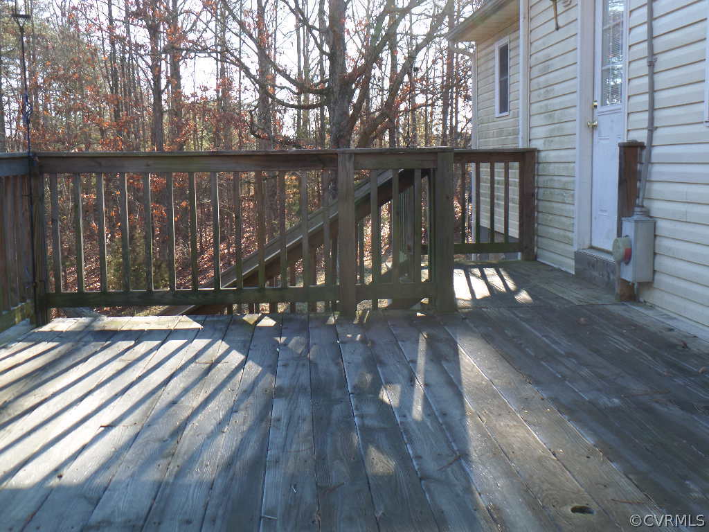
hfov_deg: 44.8
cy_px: 266
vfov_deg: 34.3
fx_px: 860
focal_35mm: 42
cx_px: 354
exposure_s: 1/180
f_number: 3.2
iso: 100
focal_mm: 7.5
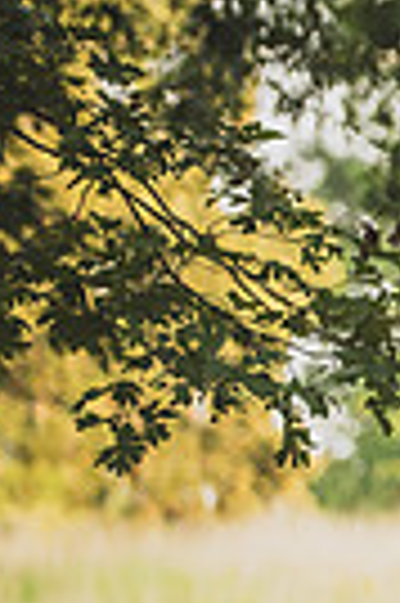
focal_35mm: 585
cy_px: 430
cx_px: 1164
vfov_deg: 3.5
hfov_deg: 2.3
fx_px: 9775
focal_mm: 135
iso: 500
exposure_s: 1/250
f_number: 2.8
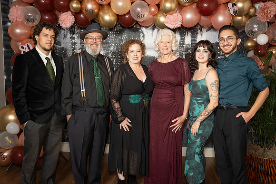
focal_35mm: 34
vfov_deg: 38.7
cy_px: 92
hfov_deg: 55.5
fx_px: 262
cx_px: 138
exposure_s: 1/160
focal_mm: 34.2
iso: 1000
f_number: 2.8
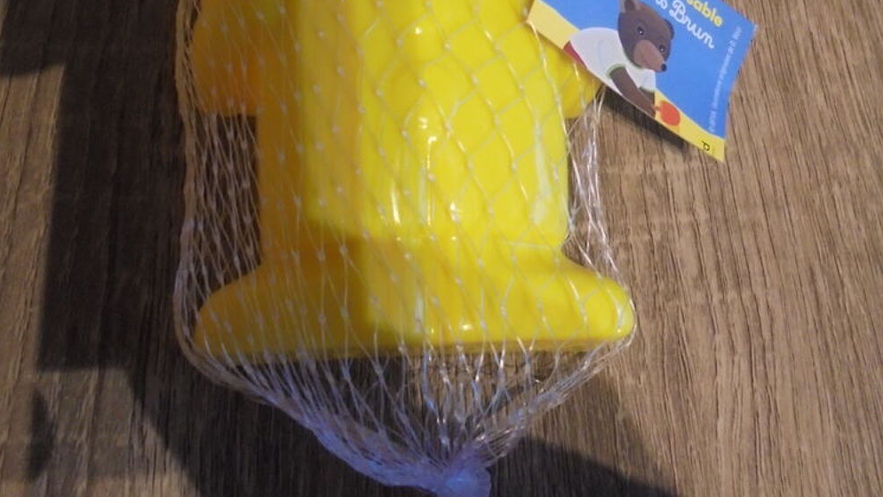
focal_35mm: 38
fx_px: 890
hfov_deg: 52.8
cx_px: 440
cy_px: 92
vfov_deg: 30.4
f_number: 3.5
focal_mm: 4.6
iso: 400
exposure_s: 1/20
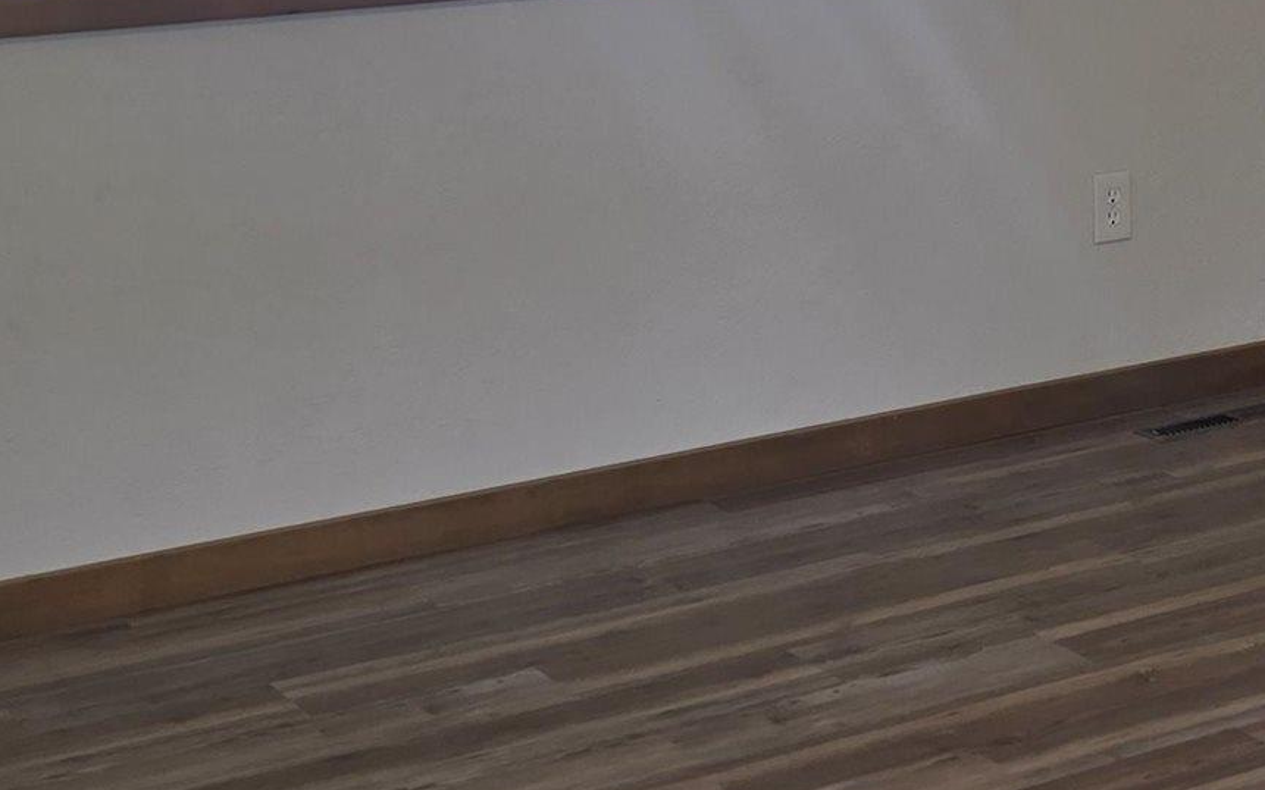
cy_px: -88
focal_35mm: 87
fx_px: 2999
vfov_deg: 14.6
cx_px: 1150
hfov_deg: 23.2
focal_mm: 6.3
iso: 40
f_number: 1.7
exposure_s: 1/120
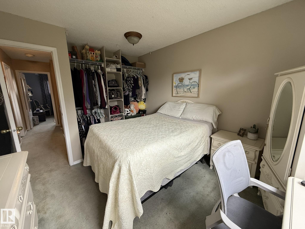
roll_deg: +0.0
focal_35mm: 14
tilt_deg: -11.1
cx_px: 152
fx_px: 123
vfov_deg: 85.7
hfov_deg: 102.1
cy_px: 114
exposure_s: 1/99
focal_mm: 2.22
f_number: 2.2
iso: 125
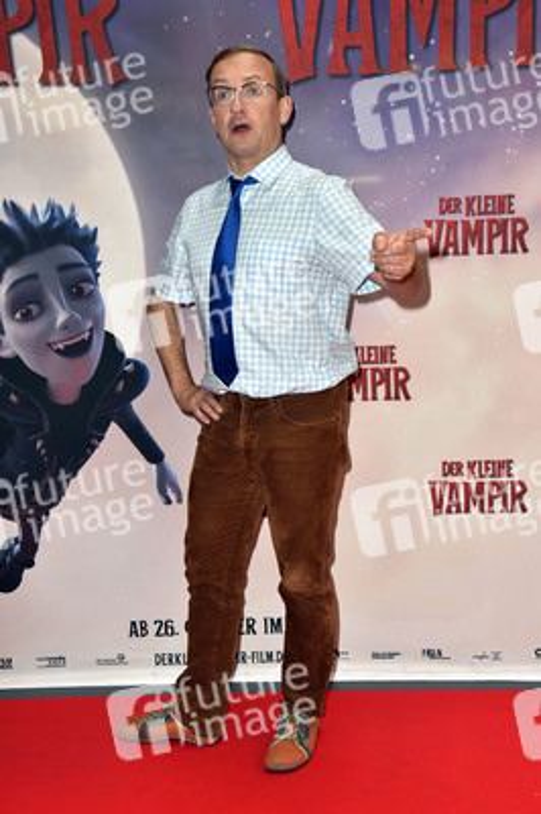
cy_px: 407
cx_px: 270
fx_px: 993
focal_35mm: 44
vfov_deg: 44.5
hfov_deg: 30.5
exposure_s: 1/100
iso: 1250
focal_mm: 44
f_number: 5.6
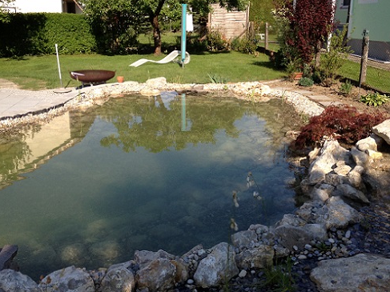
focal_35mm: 43
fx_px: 484
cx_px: 211
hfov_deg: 43.8
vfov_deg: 33.6
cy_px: 154
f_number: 2.4
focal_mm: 4.28
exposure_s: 1/1284
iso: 64
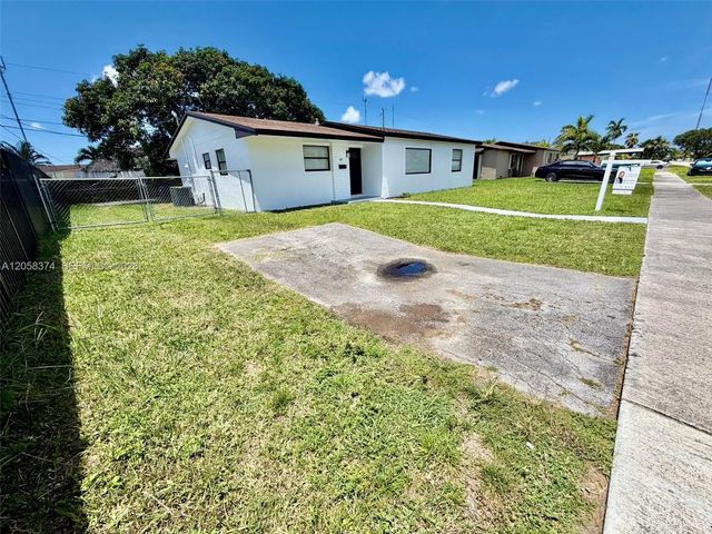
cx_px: 356
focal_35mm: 14
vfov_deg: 85.7
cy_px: 267
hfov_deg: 102.1
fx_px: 288
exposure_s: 1/830
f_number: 2.2
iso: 20
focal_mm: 2.22
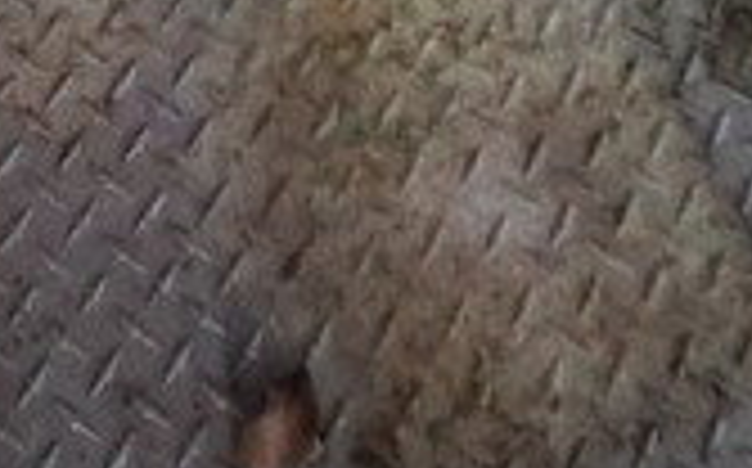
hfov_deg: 29.2
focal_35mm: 66
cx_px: 9
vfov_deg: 15.0
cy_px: -536
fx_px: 1351
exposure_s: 1/24
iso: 800
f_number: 2.2
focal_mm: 1.4
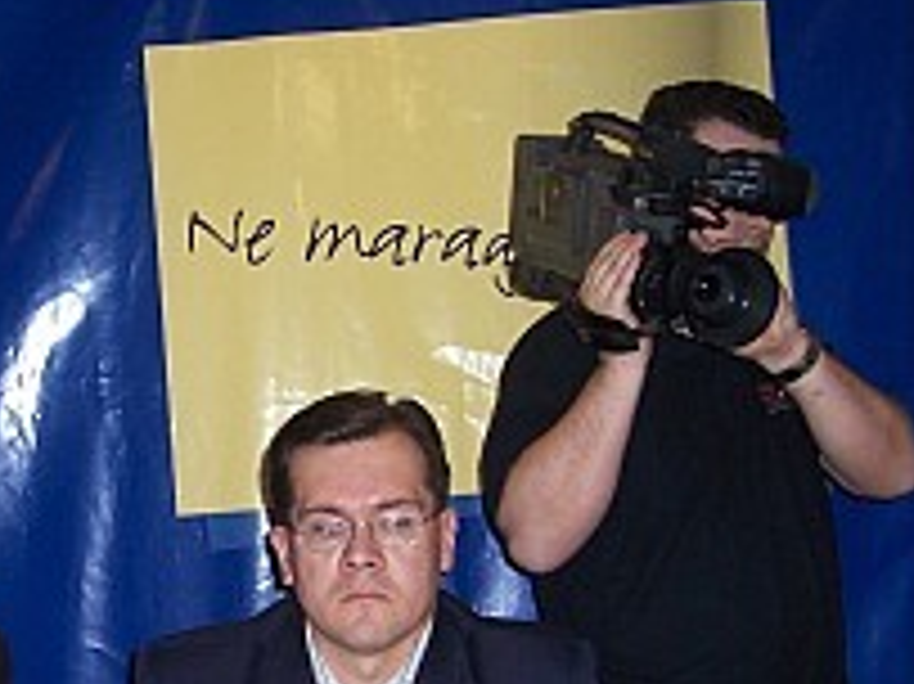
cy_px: 513
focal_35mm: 67
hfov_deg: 28.7
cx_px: 266
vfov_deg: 21.7
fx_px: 1768
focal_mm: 5.6
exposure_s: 1/60
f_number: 2.7
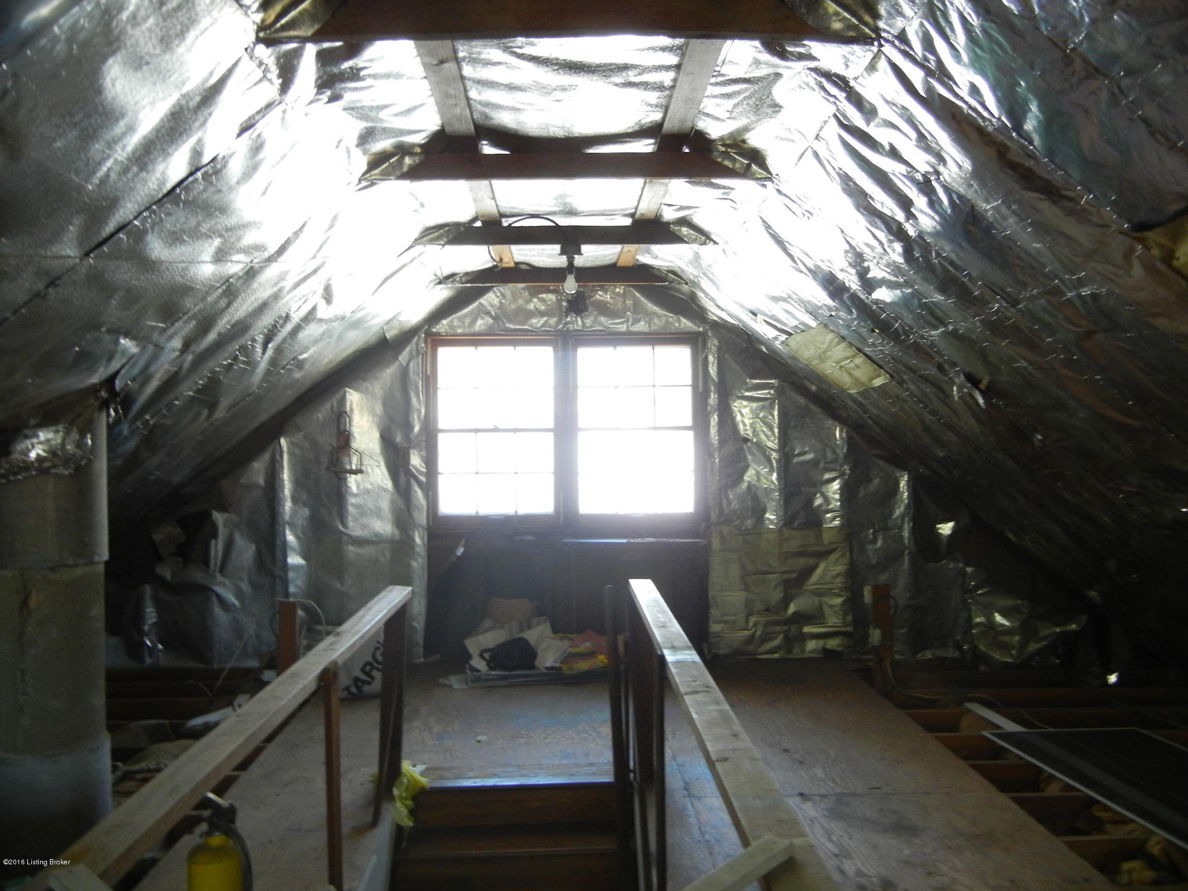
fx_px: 1030
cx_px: 594
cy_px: 446
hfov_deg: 60.0
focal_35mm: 30
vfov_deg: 46.8
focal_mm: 5.4
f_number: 3.5
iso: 398
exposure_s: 1/30
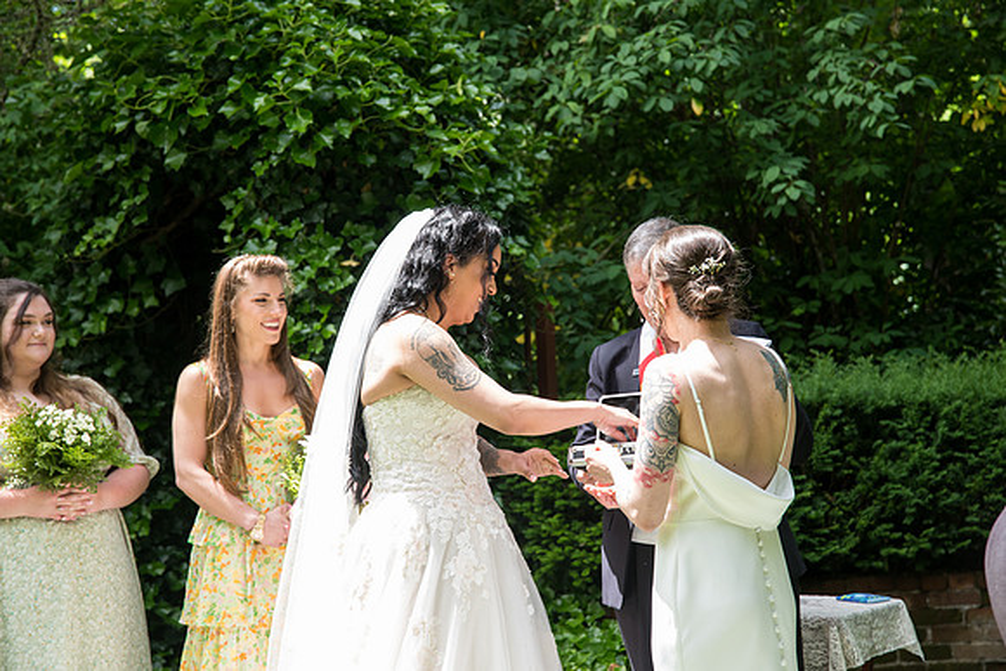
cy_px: 336
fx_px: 1956
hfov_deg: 28.8
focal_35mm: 70
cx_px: 503
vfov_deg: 19.5
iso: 500
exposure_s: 1/400
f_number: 5
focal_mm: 70
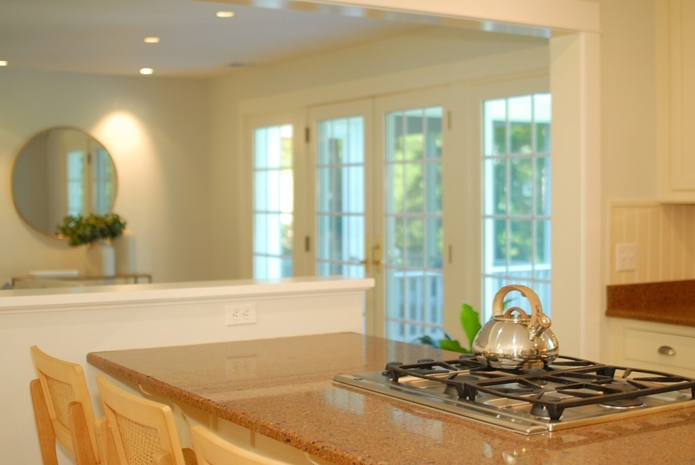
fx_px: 1015
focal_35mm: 52
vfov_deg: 25.8
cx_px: 348
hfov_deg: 37.8
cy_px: 232
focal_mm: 35
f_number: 2.5
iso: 200
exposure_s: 1/60
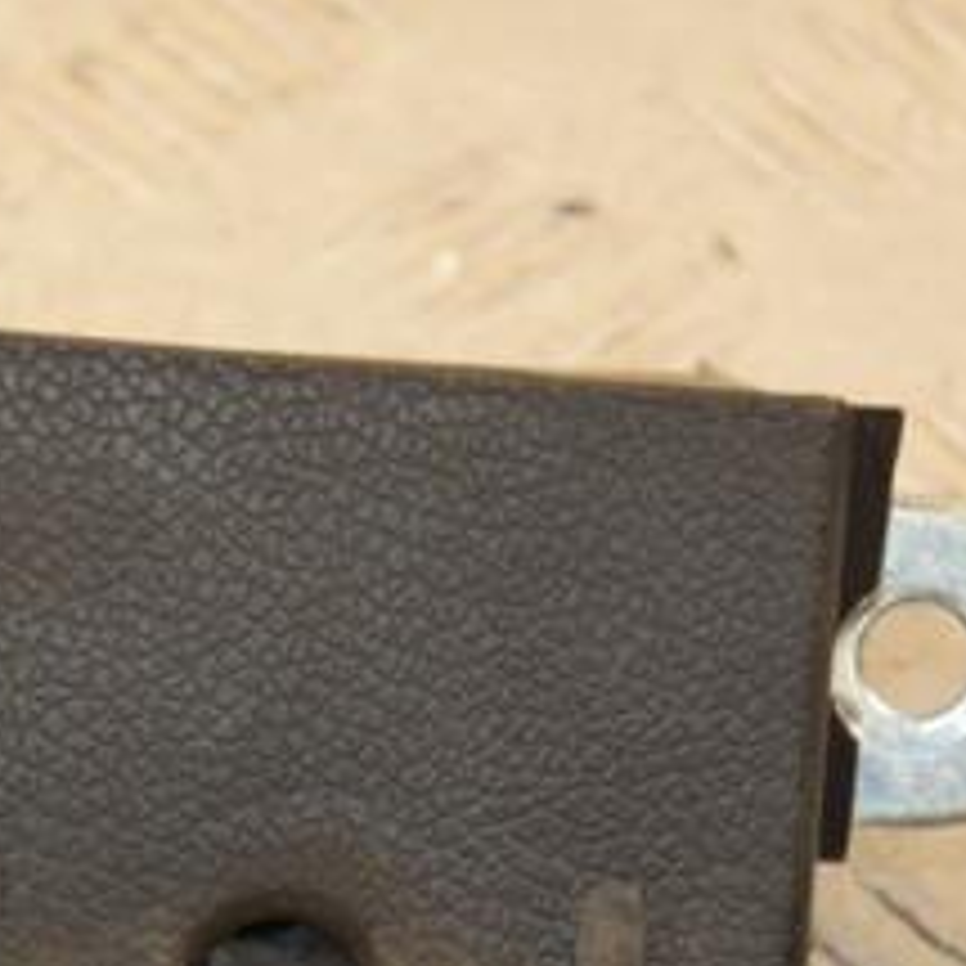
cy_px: 890
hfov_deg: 4.7
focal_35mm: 374
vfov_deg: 4.7
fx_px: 11814
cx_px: 413
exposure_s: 1/160
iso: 800
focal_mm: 105
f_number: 5.6
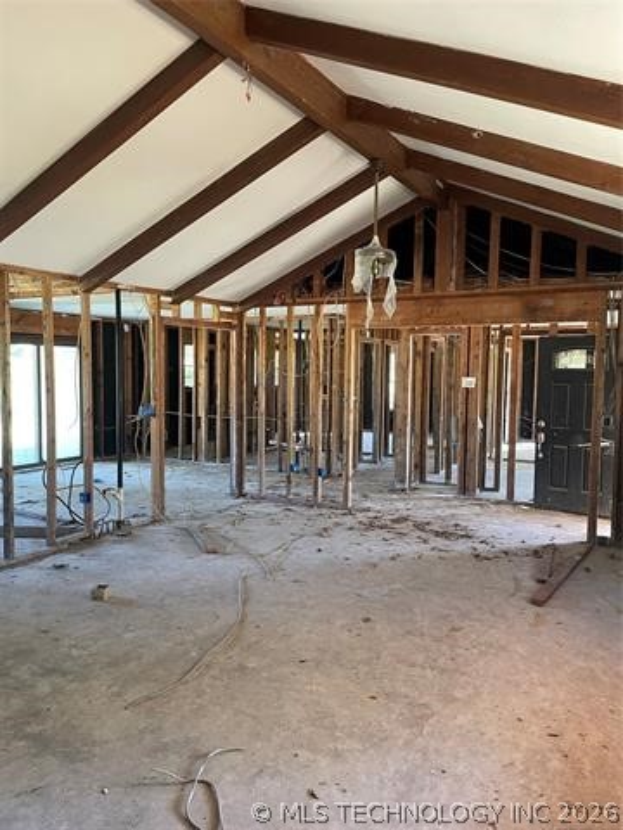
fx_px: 624
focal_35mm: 26
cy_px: 415
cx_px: 312
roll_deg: -1.1
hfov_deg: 53.1
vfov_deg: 67.3
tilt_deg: -3.9
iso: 160
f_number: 1.6
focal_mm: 4.2
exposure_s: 1/60
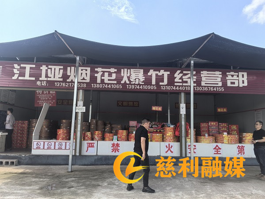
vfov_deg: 51.4
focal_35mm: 27
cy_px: 100
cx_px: 132
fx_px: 207
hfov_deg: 65.3
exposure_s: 1/1883
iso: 50
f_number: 2
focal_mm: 6.35
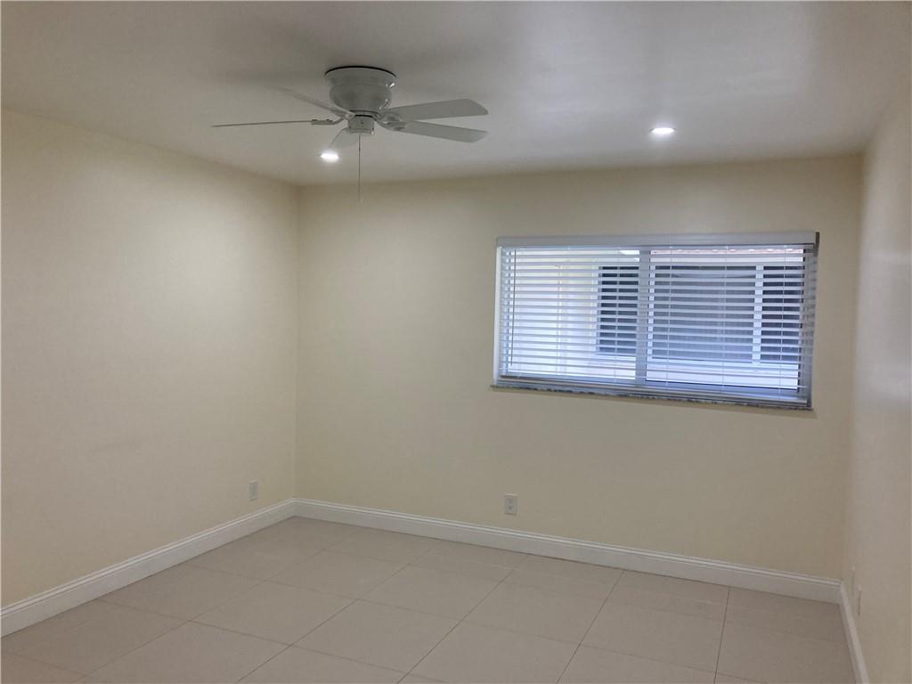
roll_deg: -2.1
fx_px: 738
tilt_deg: -1.4
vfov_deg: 49.7
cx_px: 456
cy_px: 342
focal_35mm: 28
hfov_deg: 63.4
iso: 80
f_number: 1.8
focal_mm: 3.99
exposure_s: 1/120
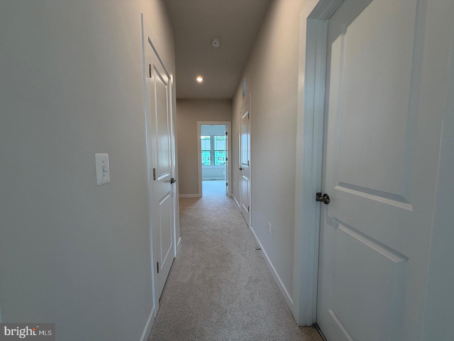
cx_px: 227
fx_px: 184
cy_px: 170
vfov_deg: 85.7
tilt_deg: -5.2
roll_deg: +0.9
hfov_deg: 102.1
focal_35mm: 14
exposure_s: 1/120
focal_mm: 2.22
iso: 125
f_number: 2.2
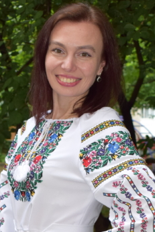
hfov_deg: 27.7
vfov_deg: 40.4
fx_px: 314
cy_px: 140
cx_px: 74
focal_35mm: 49
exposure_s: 1/60
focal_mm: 25
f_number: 4
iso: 400
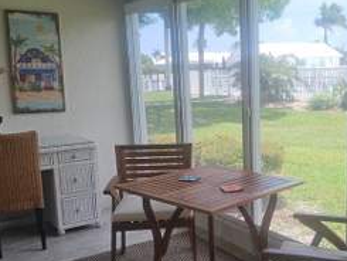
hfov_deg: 41.6
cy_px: 159
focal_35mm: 45
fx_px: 451
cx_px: 224
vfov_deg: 32.1
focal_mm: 6.3
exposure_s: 1/120
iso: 32
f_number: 1.7
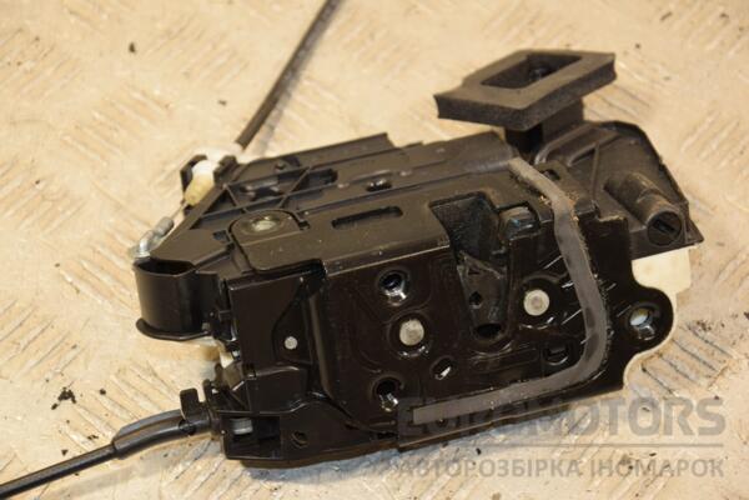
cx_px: 374
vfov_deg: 12.2
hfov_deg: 18.2
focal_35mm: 112
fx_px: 2340
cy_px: 250
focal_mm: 75
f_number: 5.3
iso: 800
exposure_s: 1/125
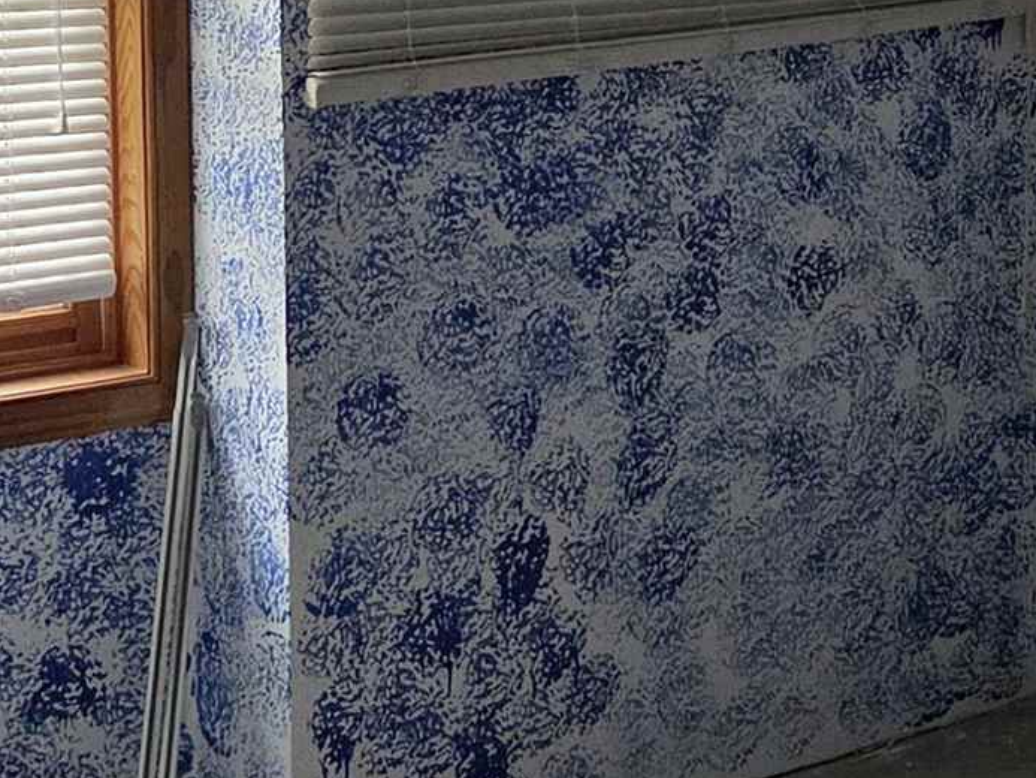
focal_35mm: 102
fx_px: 3053
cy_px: 126
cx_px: 1073
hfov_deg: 18.7
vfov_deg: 14.4
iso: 640
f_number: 1.8
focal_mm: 5.4
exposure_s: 1/120
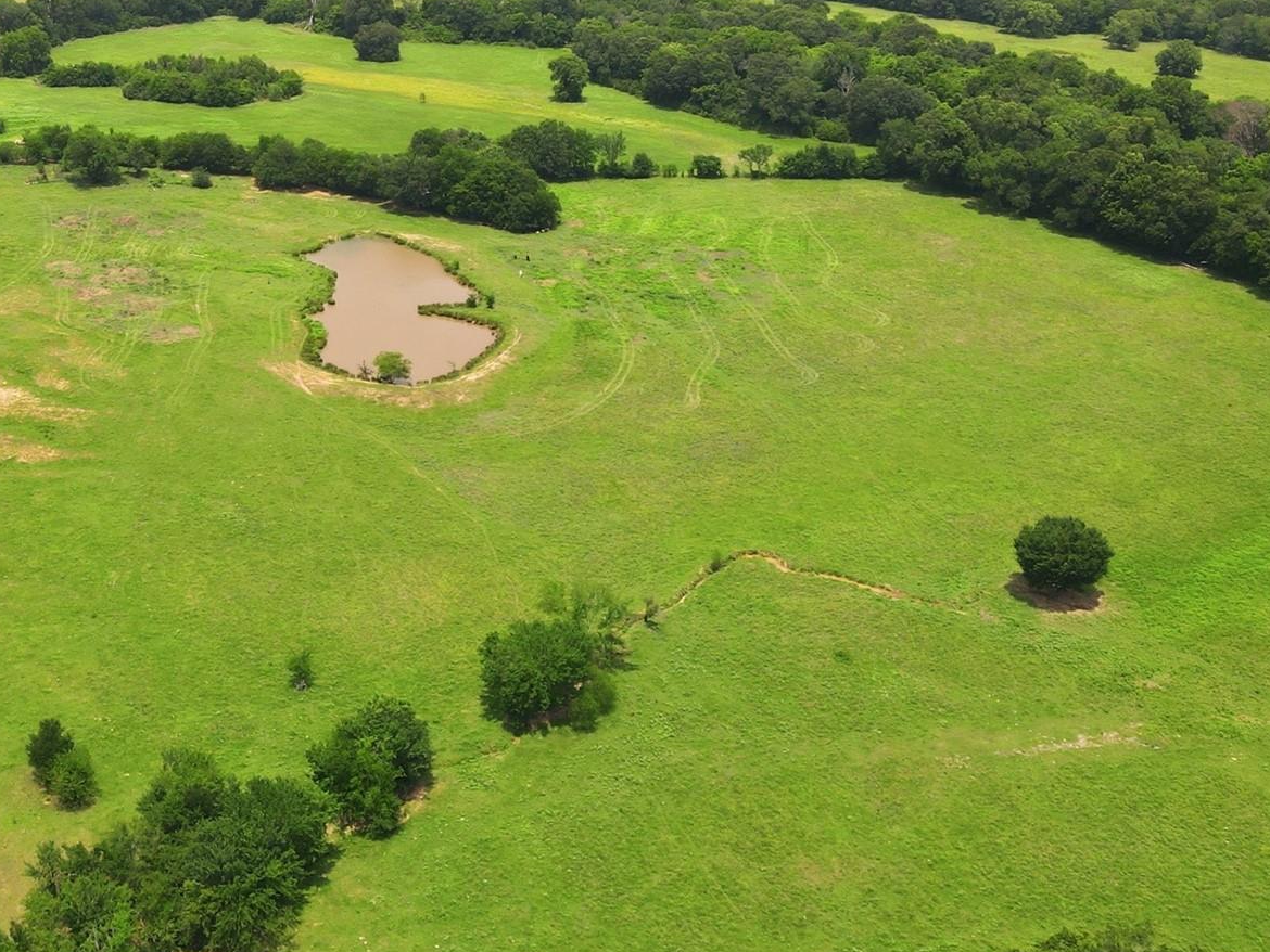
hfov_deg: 44.0
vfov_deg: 34.3
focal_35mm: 42
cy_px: 390
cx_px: 407
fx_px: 1541
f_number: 2.8
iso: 100
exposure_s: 1/640
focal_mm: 4.5
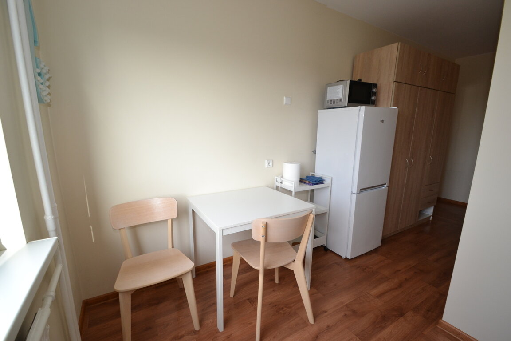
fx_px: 213
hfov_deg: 100.4
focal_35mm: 15
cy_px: 170
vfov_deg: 77.3
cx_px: 256
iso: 400
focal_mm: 10
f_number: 5.6
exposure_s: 1/125
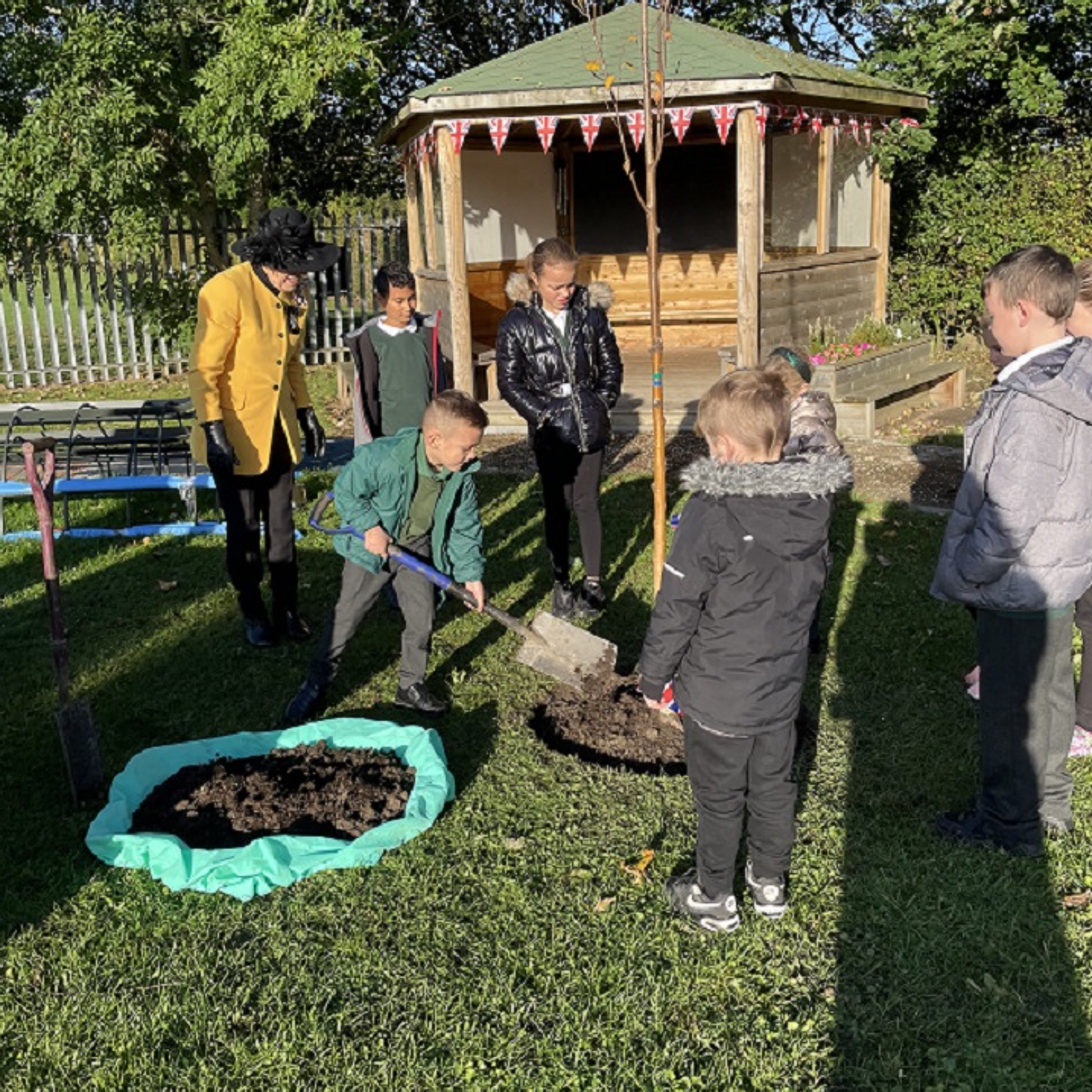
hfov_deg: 52.5
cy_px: 487
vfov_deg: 52.4
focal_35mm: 31
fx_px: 1106
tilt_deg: -13.0
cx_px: 549
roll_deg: +4.6
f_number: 1.6
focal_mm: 4.2
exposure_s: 1/1855
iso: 32
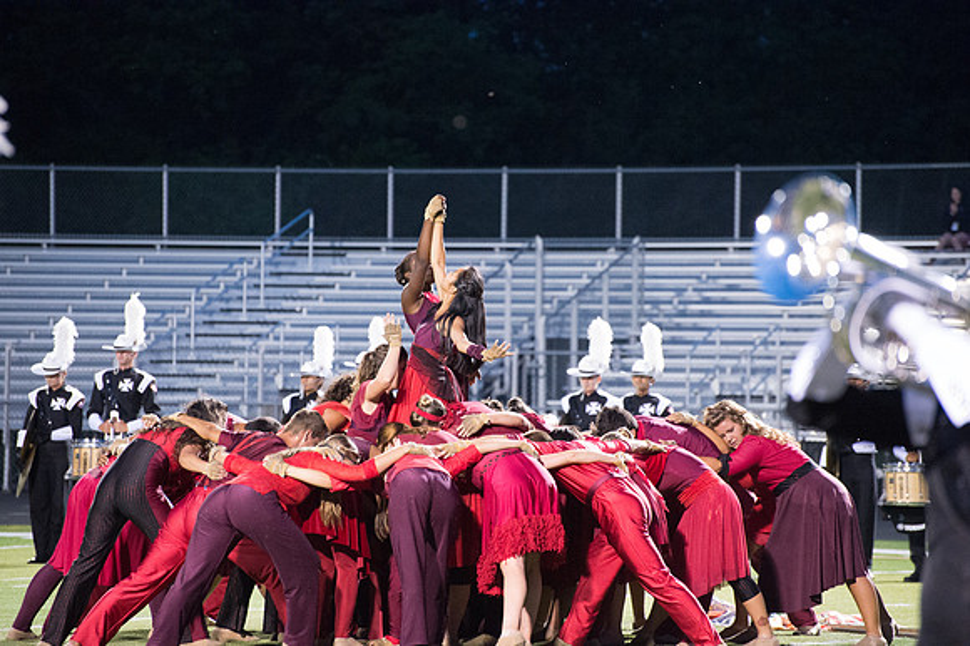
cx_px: 485
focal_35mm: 220
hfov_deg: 9.4
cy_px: 323
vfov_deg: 6.2
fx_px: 5924
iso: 12800
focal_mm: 220
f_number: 5.3
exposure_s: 1/125
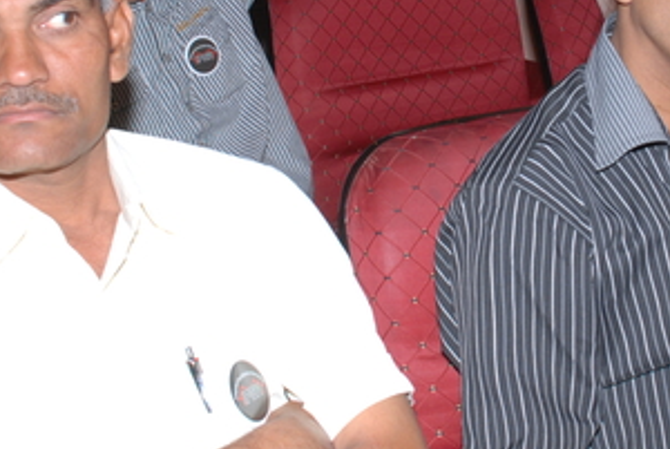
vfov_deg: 14.2
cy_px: 92
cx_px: 507
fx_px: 1789
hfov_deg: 21.0
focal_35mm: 96
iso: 200
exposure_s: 1/125
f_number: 9
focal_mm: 24
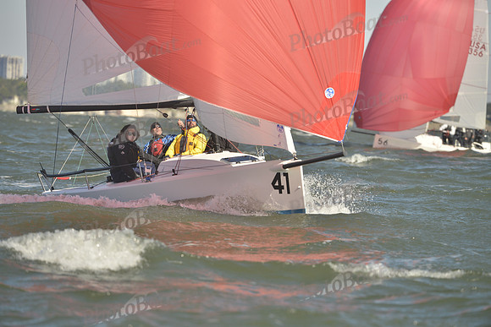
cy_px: 164
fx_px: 4229
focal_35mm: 310
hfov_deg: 6.6
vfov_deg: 4.4
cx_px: 246
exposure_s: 1/1000
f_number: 5.6
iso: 200
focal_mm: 310
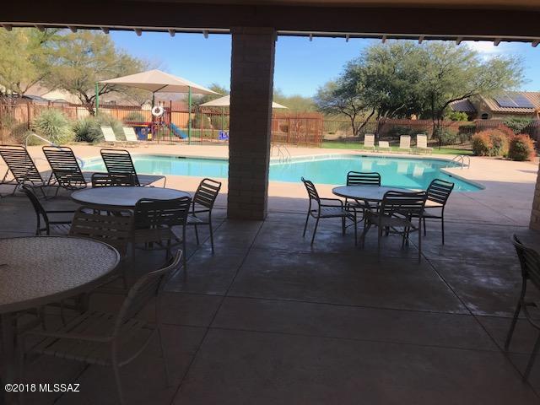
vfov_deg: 49.7
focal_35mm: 28
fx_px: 437
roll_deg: -3.0
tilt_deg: -9.3
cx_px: 270
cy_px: 202
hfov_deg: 63.4
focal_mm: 3.99
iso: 20
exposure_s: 1/1100
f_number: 1.8
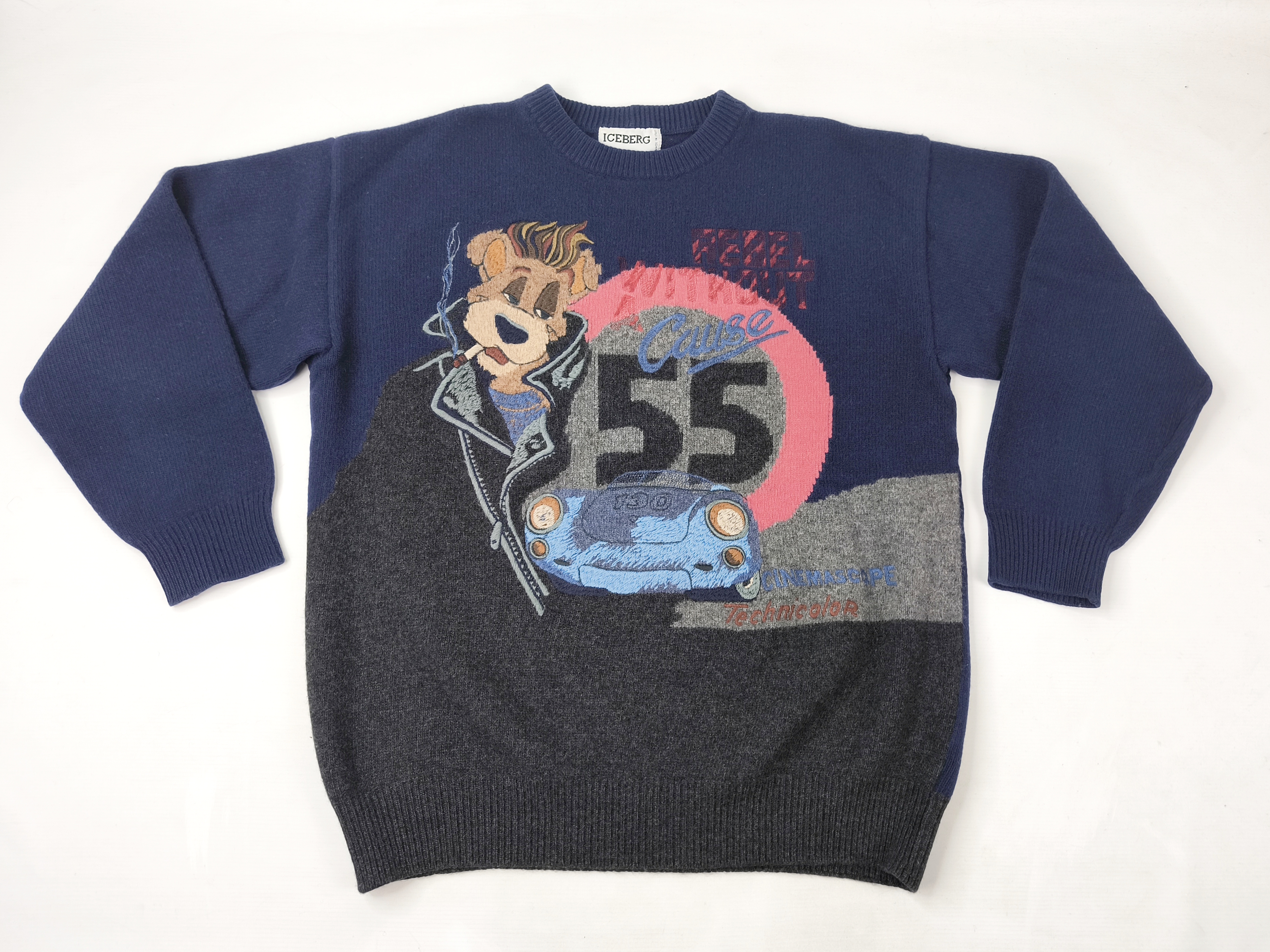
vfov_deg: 56.8
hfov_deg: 71.6
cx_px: 635
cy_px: 476
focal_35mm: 24
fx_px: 881
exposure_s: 1/100
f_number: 1.9
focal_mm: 6.92
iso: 100
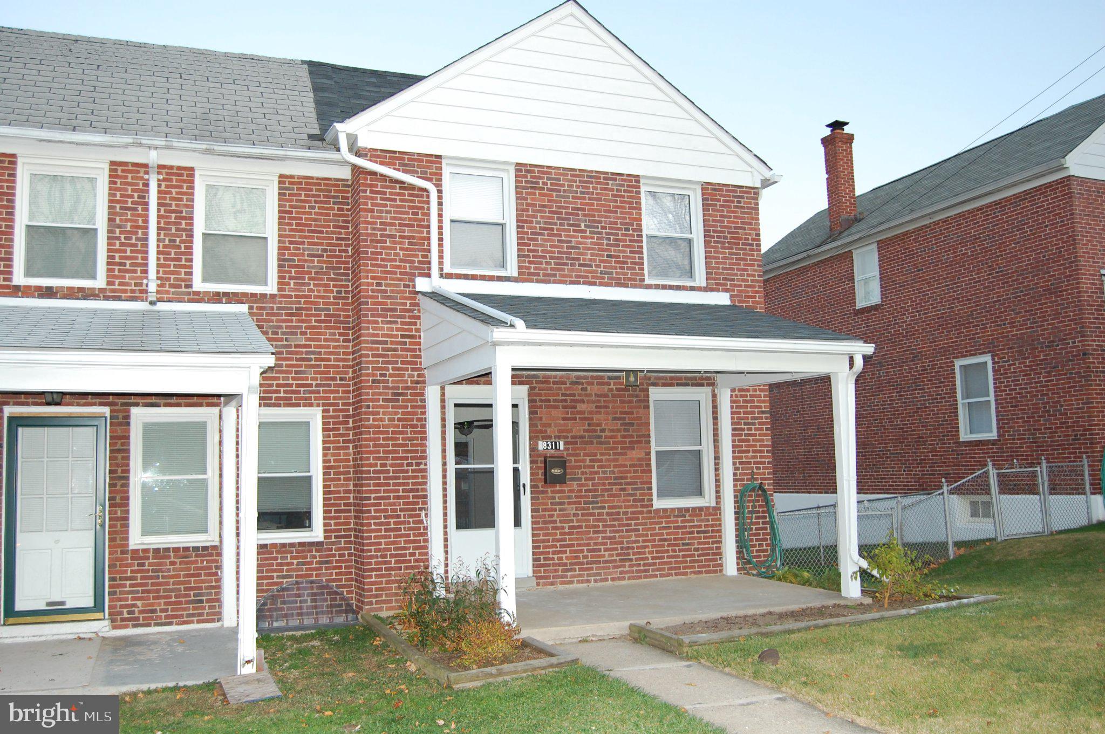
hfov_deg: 62.0
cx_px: 552
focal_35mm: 30
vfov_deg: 43.5
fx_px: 920
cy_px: 367
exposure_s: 1/80
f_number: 4.5
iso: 400
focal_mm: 20
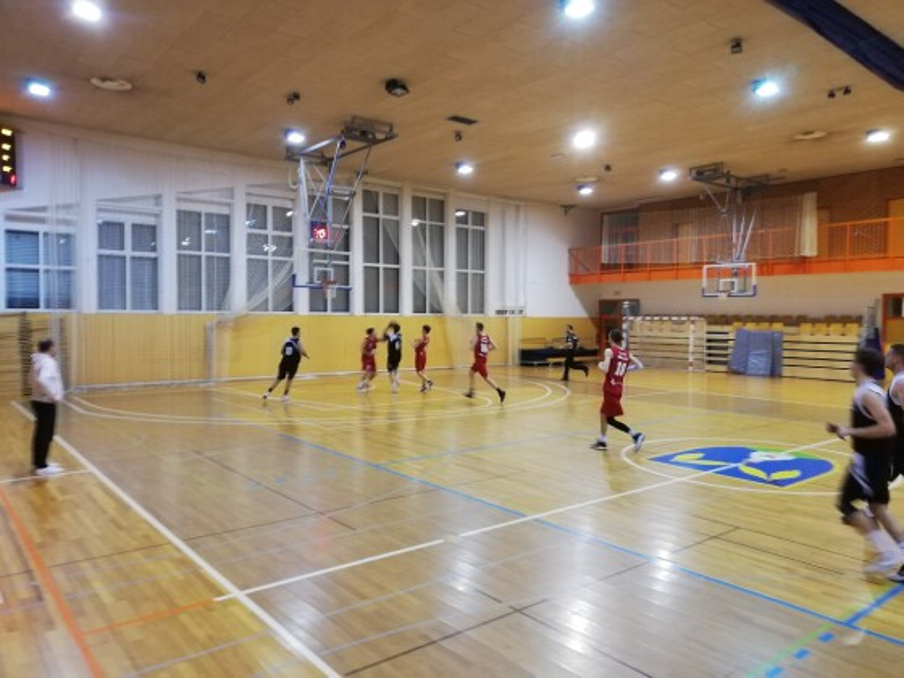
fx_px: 679
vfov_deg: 53.1
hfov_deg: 67.3
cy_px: 339
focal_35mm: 26
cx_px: 452
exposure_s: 1/33.3
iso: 320
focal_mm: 3.81
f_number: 2.2
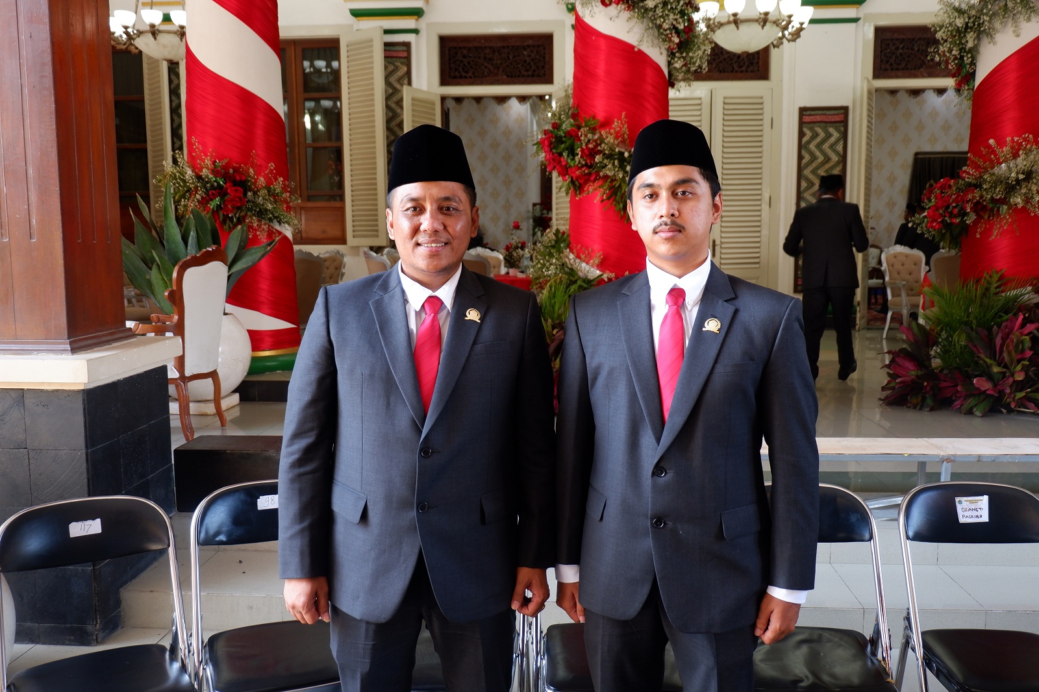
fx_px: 837
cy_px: 346
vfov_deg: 44.9
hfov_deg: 63.7
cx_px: 520
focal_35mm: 29
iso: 400
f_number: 3.8
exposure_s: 1/40
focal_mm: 19.2
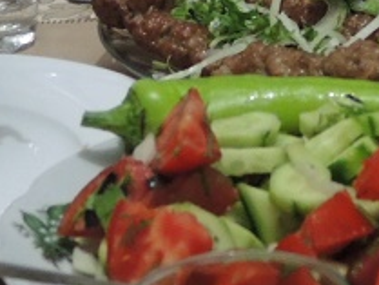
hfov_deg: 11.1
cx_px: 444
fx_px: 1917
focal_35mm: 175
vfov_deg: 8.3
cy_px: -127
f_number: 2
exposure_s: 1/20
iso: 400
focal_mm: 6
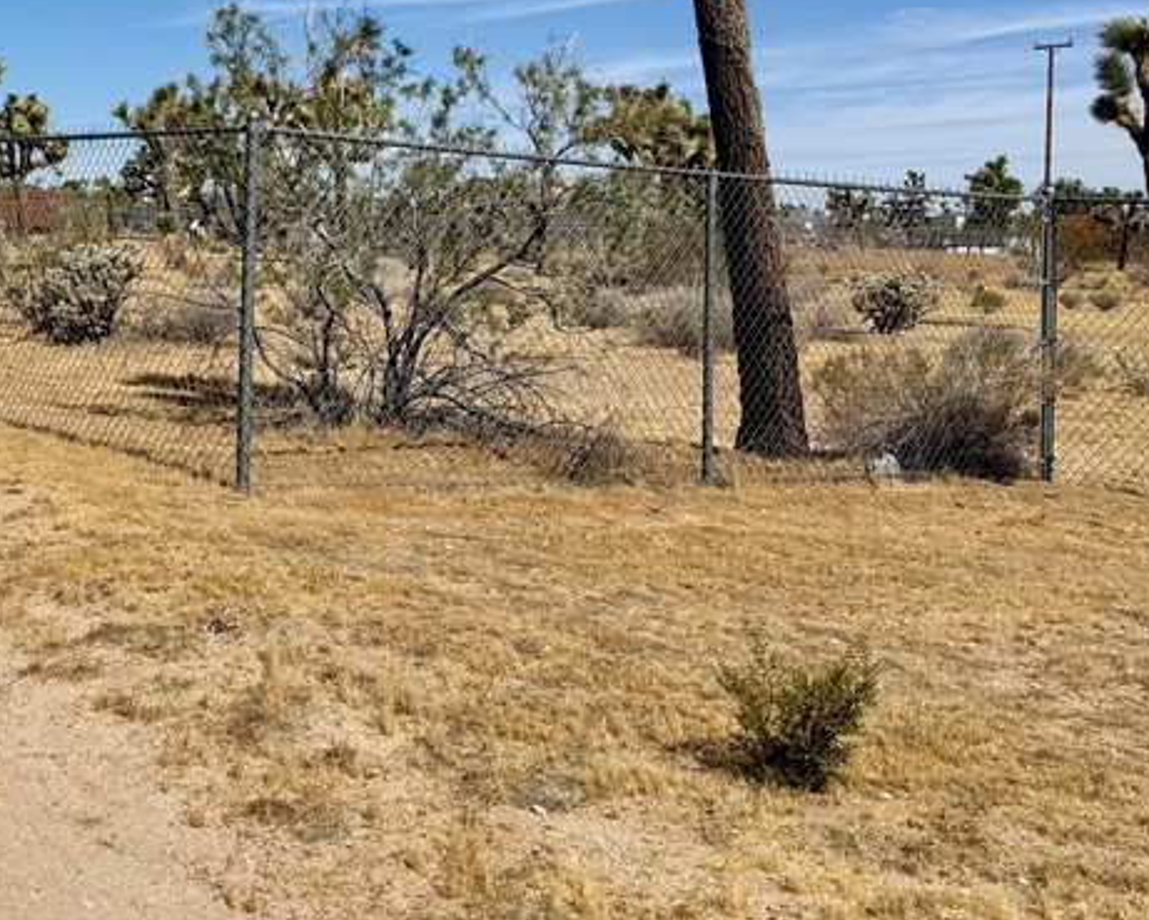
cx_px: 27
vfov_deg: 28.6
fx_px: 1769
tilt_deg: +1.6
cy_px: 207
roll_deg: -1.6
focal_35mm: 52
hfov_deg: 33.3
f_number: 1.78
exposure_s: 1/9091
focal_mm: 6.76
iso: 80
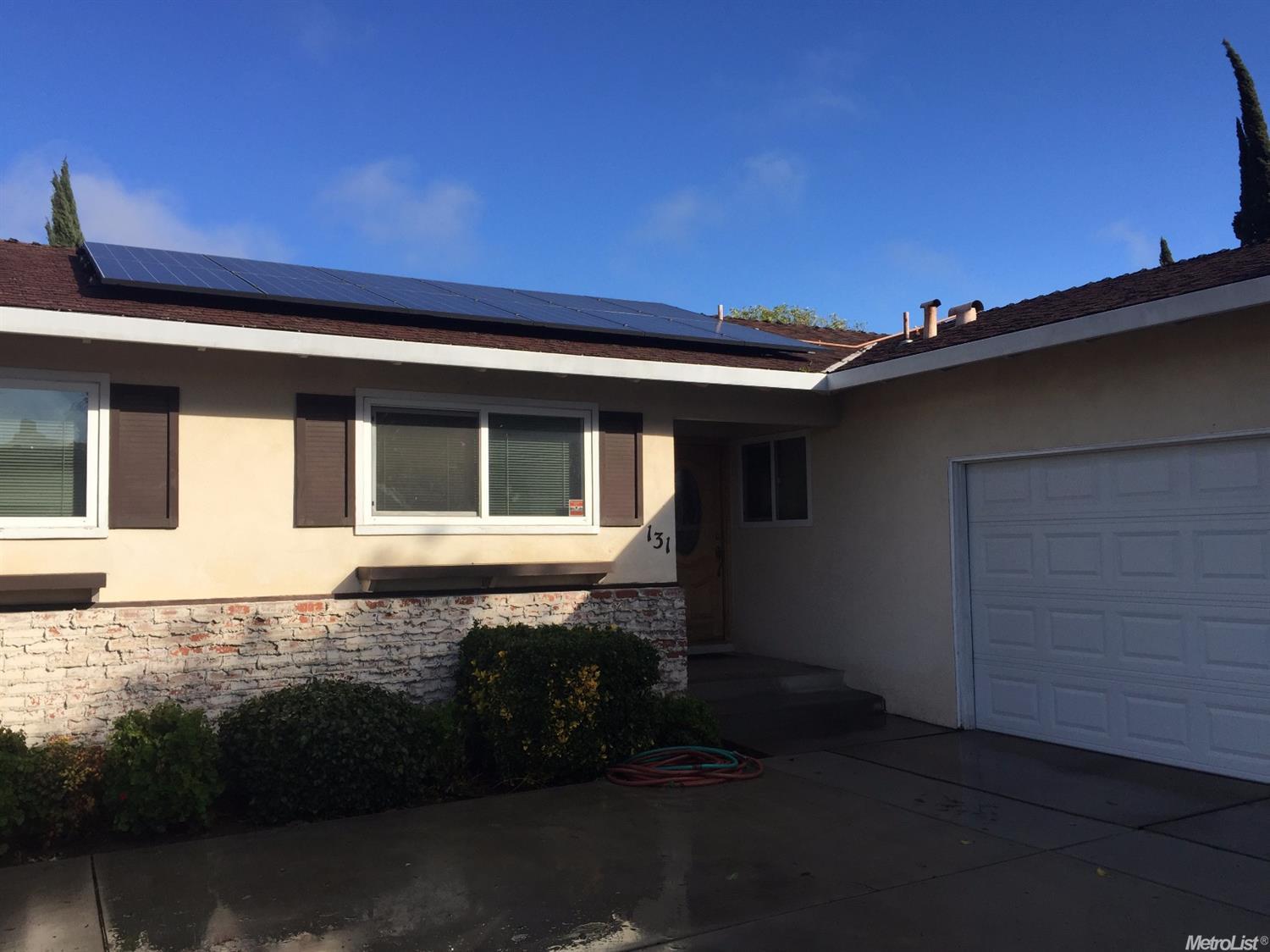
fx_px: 1064
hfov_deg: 61.7
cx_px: 635
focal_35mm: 29
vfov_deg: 48.2
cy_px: 476
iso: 32
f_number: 2.2
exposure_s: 1/2083
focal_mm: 4.15
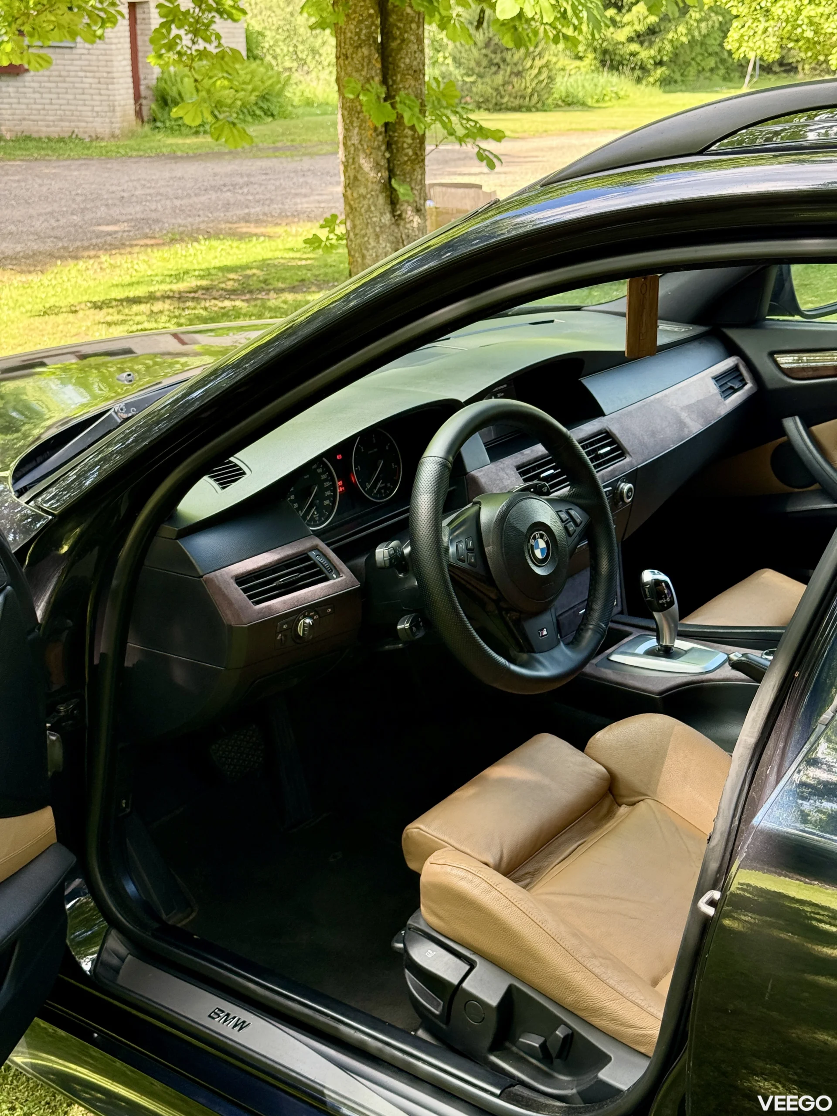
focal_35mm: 48
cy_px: 558
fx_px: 1547
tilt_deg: -19.3
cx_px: 418
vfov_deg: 39.7
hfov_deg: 30.3
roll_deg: +0.2
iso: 100
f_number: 1.78
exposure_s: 1/184
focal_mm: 6.76
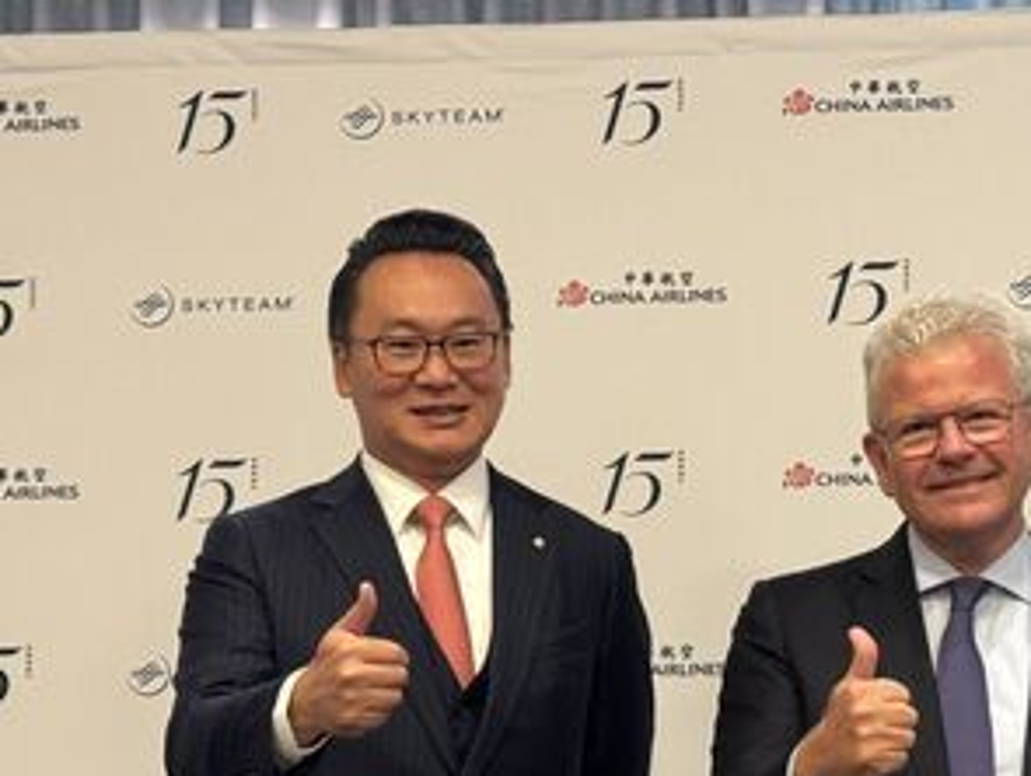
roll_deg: +0.0
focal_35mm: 65
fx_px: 1938
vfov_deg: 22.6
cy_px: 468
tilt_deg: +3.8
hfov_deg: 29.7
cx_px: 419
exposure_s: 1/33
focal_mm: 6.76
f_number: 1.78
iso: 200
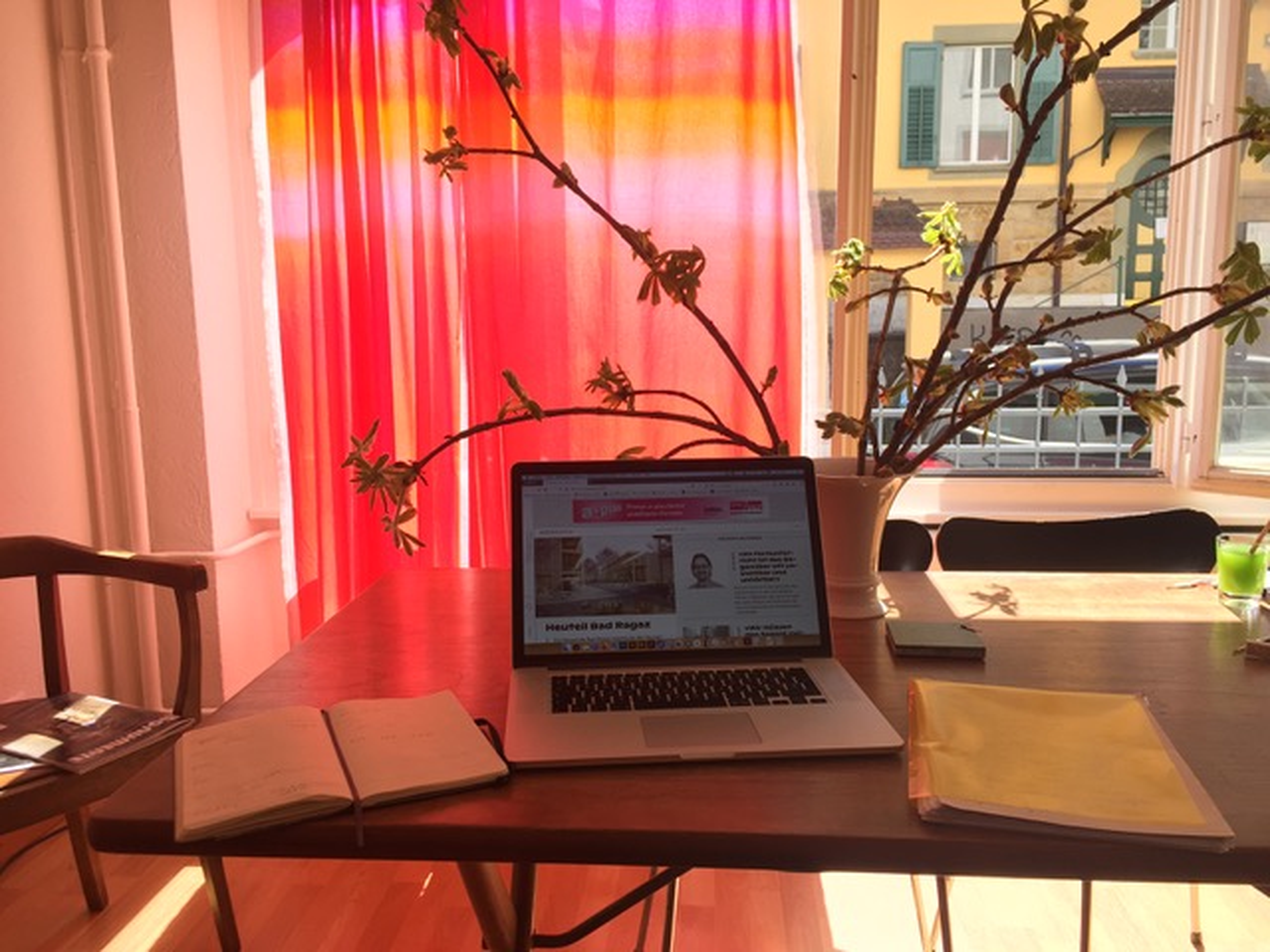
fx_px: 1064
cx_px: 635
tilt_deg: -9.9
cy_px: 476
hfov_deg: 61.7
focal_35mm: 29
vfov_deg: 48.2
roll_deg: +1.2
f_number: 2.2
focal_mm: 4.15
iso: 32
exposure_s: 1/353
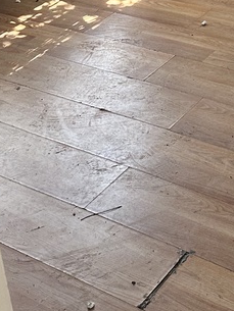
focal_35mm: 85
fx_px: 766
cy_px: -49
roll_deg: +2.4
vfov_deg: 21.6
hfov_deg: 16.9
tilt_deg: -19.9
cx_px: 251
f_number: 1.78
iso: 160
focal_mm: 6.86
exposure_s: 1/120
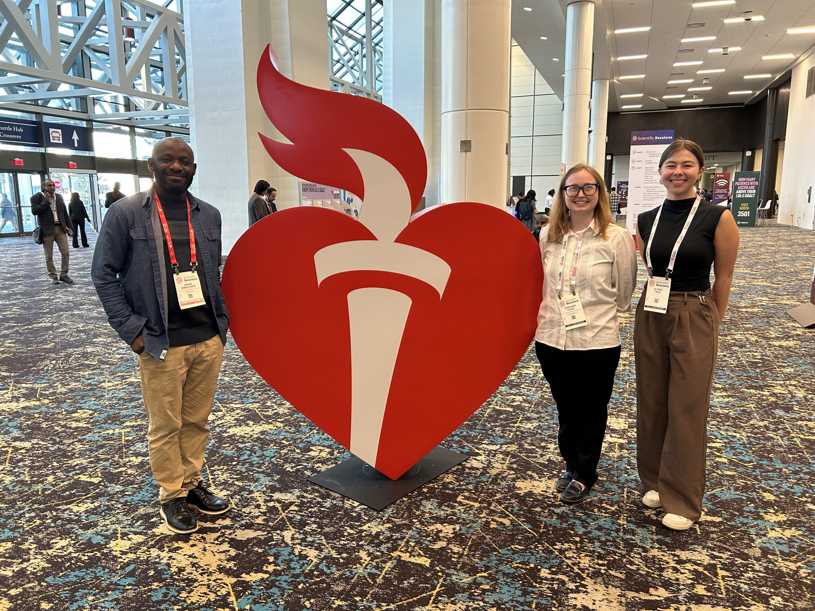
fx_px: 612
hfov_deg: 67.3
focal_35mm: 26
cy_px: 306
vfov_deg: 53.1
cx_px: 408
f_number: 1.5
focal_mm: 5.7
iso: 125
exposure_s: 1/60
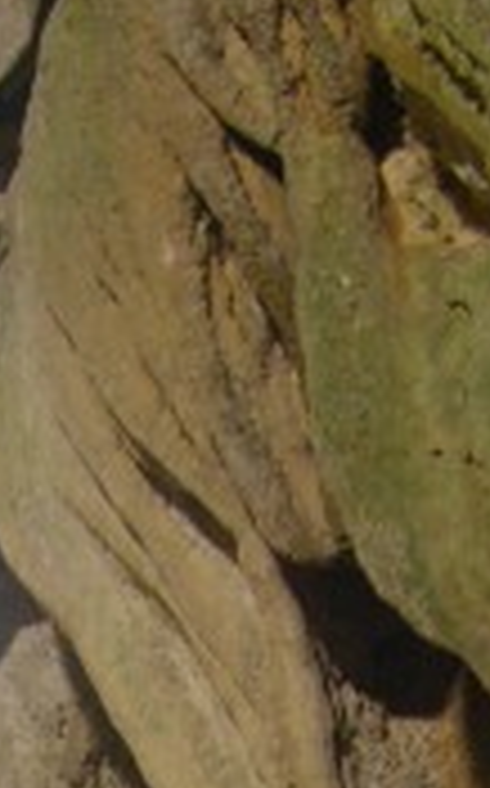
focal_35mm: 163
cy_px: 1387
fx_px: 3491
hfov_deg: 8.0
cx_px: 225
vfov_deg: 11.9
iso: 74
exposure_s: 1/2.5
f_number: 2.8
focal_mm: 8.9
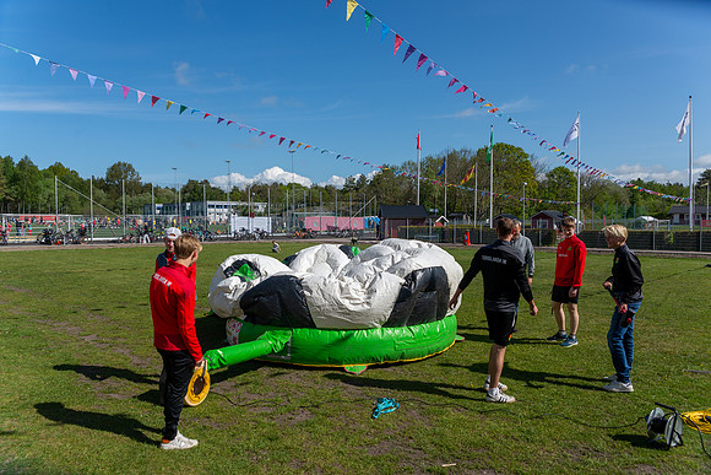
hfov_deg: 72.9
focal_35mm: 24
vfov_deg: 52.4
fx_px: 482
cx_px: 356
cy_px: 238
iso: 100
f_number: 5
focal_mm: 24
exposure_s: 1/800
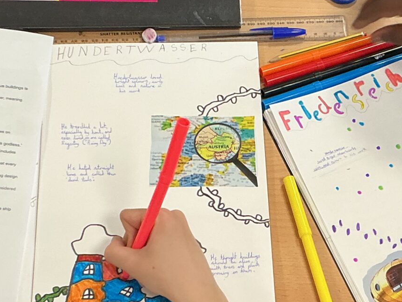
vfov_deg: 17.0
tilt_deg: -61.2
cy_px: 168
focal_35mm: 87
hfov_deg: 22.5
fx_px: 1010
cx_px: 247
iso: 50
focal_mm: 3
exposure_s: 1/60
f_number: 1.8
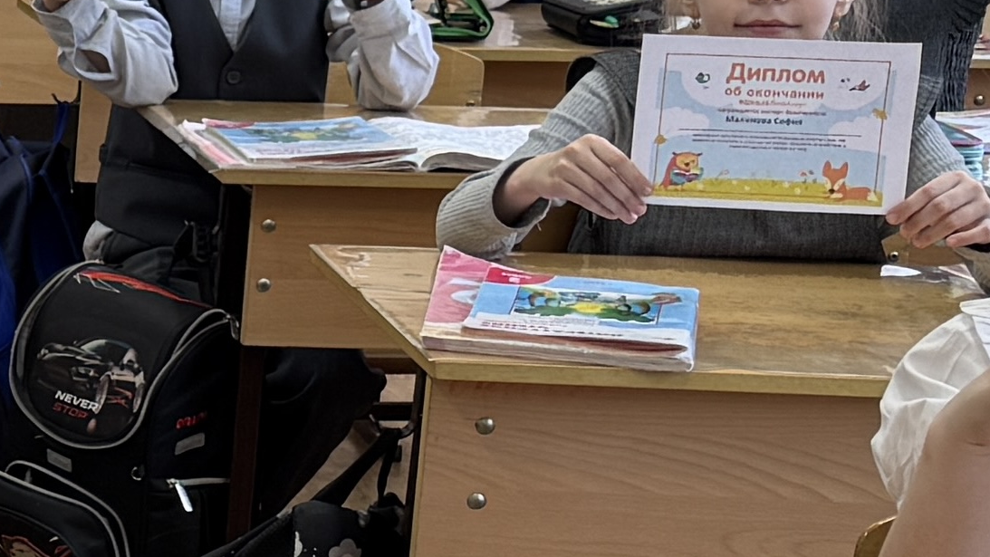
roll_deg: -0.9
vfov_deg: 10.2
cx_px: -828
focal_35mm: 118
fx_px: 3098
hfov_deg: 15.4
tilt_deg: -12.7
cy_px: 113
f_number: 1.78
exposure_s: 1/100
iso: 80
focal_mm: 6.76
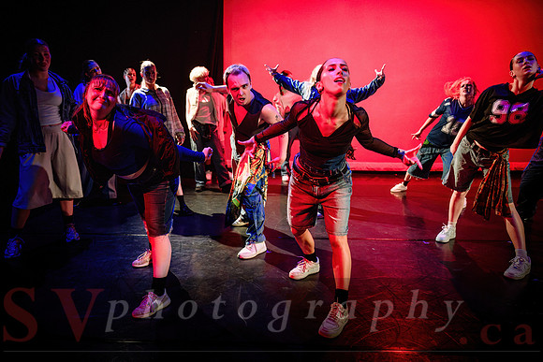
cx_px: 254
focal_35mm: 26
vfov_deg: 50.3
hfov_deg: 70.2
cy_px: 193
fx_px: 386
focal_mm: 24
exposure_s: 1/300
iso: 3200
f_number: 2.8
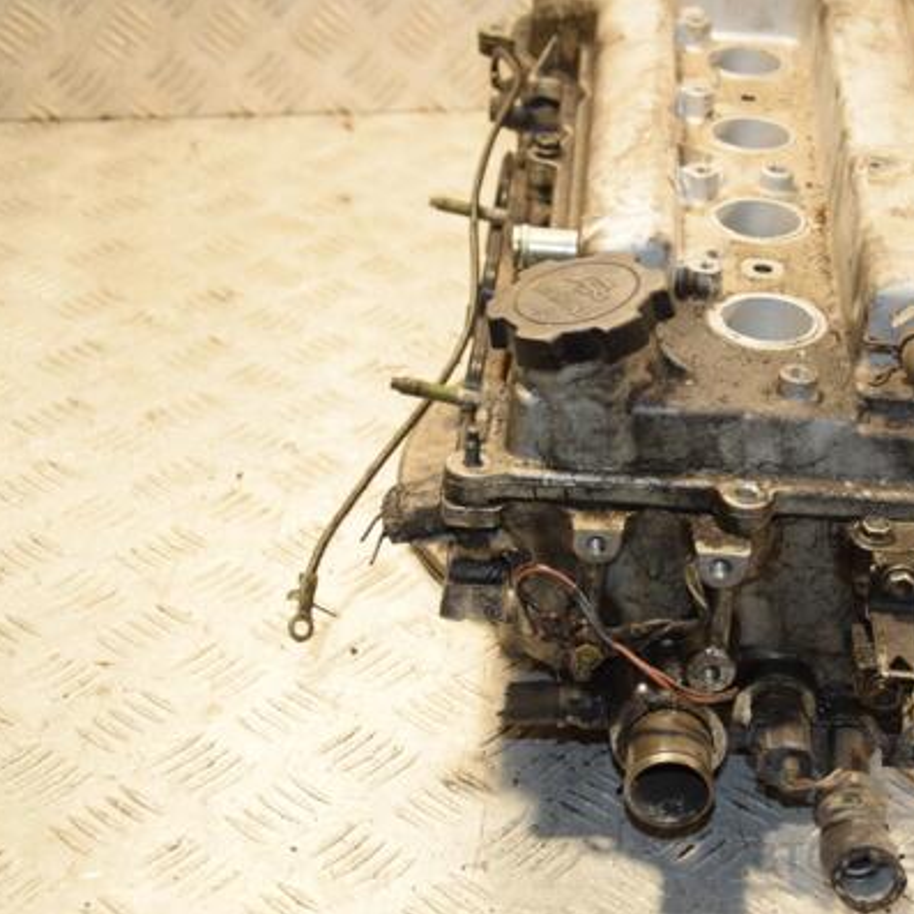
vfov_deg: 22.5
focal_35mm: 77
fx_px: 2300
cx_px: 677
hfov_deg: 22.3
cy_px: 456
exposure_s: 1/160
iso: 800
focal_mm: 40
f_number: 4.8
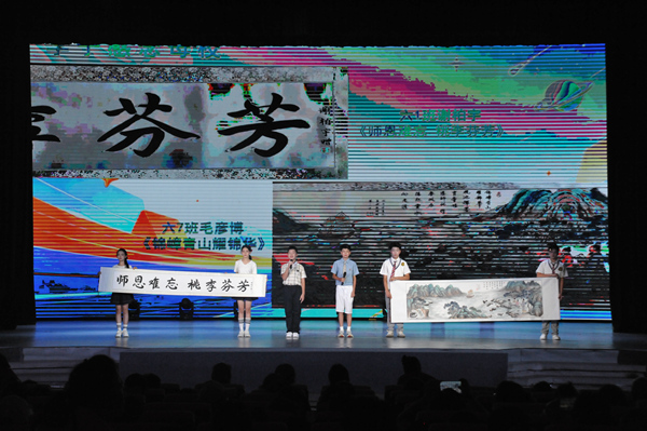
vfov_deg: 19.4
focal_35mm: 70
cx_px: 324
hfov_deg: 28.9
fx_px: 1257
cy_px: 216
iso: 5000
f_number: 8
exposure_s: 1/640
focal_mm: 70
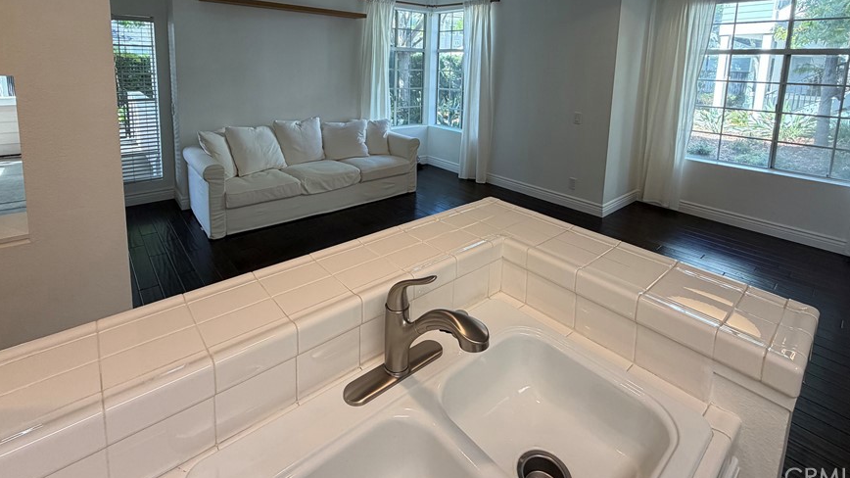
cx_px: 418
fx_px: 406
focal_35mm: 18
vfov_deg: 57.6
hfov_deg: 92.7
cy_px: 115
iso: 125
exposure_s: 1/120
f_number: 2.2
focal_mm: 2.22
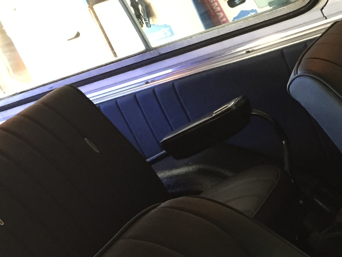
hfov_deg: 25.5
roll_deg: +21.5
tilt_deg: -18.9
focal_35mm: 73
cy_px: 152
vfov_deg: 20.1
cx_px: 335
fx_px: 721
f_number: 2.2
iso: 250
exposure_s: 1/24
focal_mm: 4.15
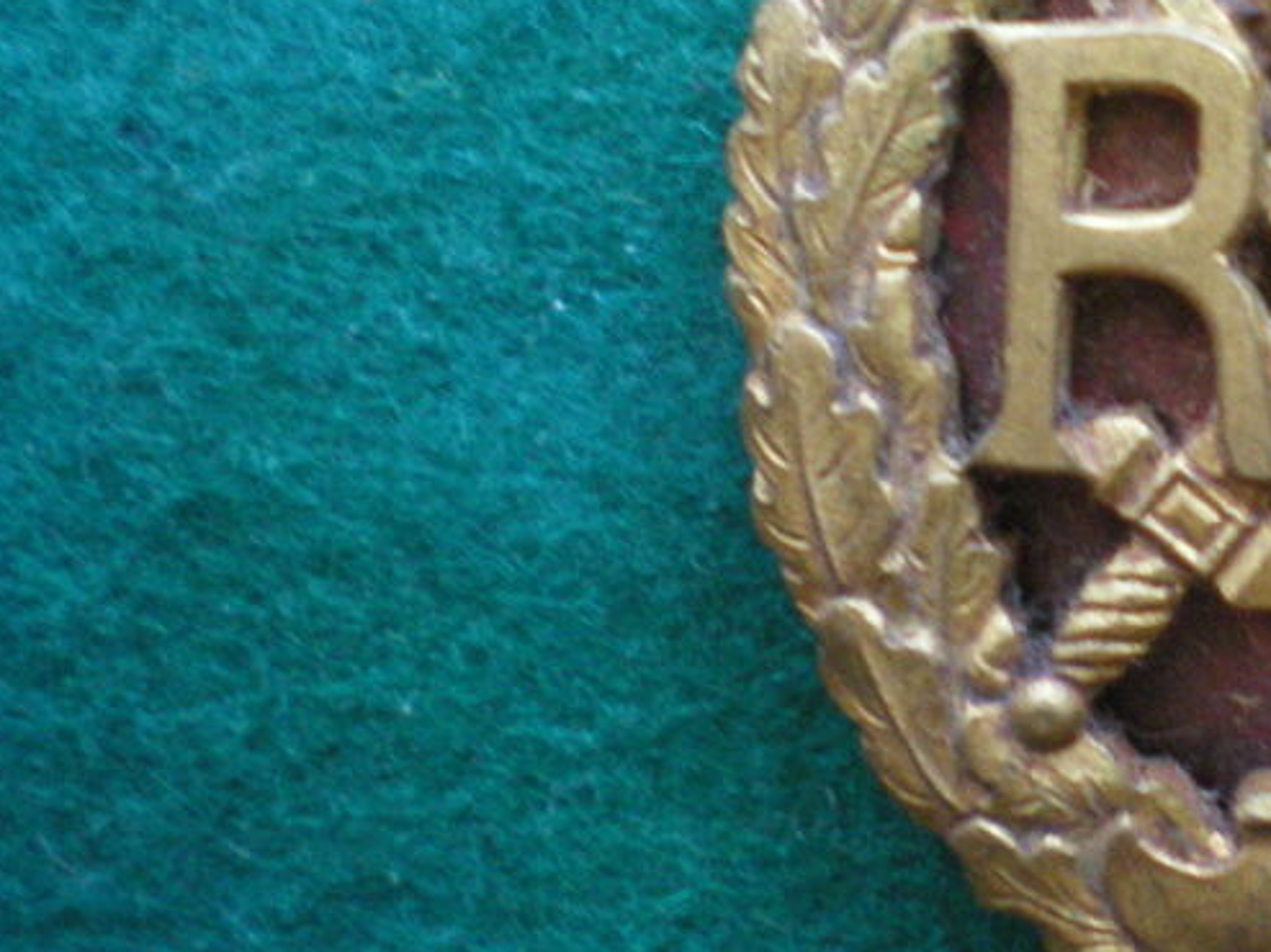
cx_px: 1268
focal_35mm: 77
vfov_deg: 19.1
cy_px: 314
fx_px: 2826
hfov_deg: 24.2
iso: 400
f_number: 3.1
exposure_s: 1/10
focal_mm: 6.3
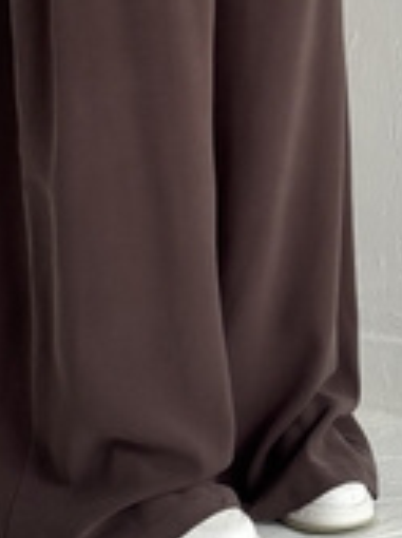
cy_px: 63
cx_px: 187
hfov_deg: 13.1
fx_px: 1754
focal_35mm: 113
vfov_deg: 17.2
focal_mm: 6.76
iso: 100
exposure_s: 1/134
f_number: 1.78
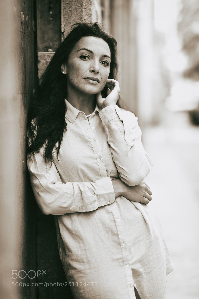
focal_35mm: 85
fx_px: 704
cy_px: 150
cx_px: 100
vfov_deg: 23.9
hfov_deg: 16.1
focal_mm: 85
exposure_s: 1/320
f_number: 1.6
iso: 100
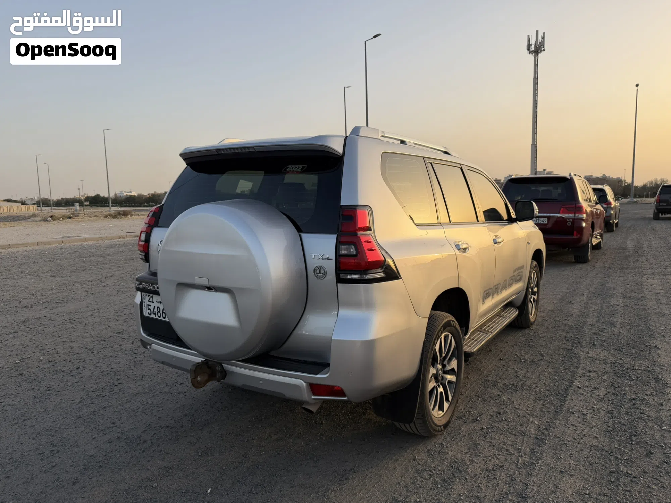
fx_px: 465
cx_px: 336
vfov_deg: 56.8
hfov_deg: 71.6
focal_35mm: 24
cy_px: 252
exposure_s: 1/1585
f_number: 1.78
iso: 80
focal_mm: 6.76
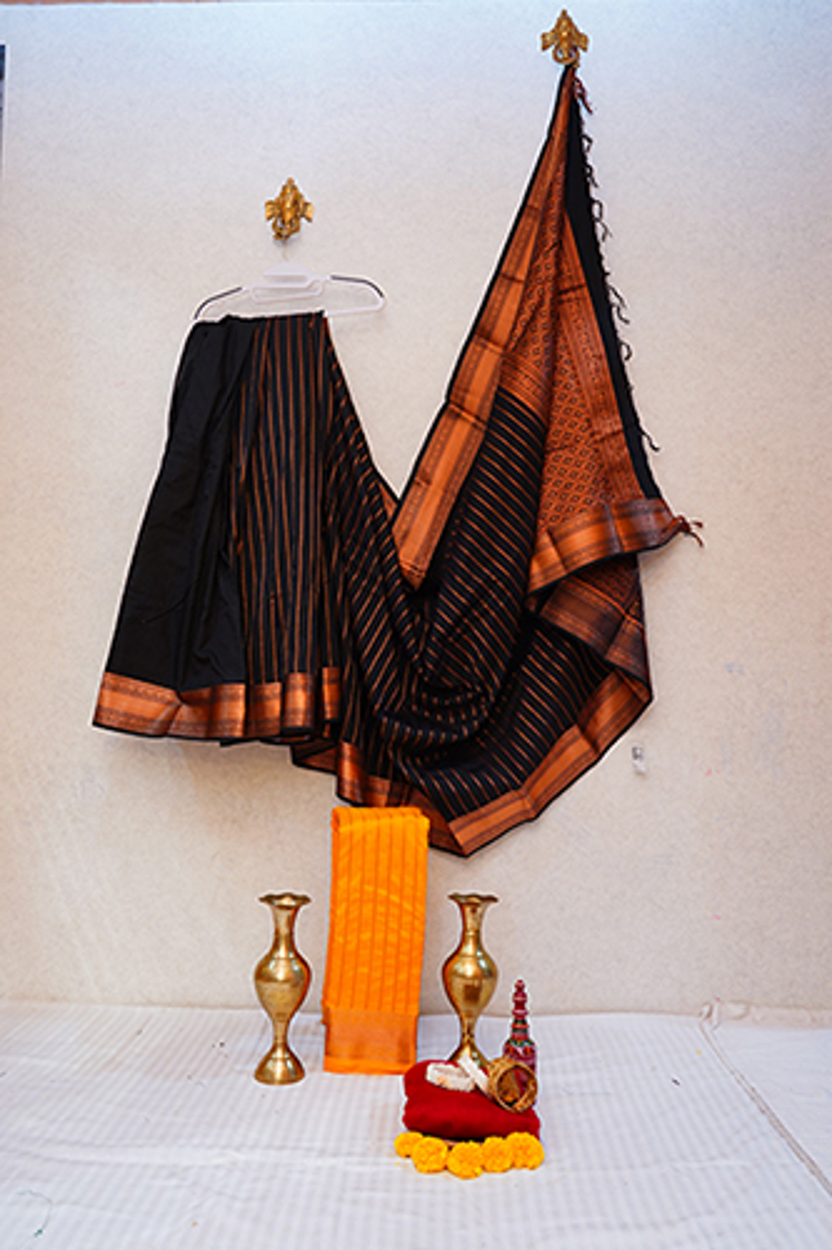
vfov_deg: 63.7
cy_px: 625
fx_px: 1006
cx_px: 416
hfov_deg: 44.9
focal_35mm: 29
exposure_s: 1/100
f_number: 4
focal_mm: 29
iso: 800
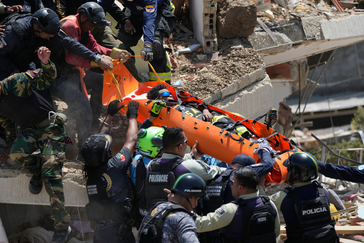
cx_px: 182
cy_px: 122
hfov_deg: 10.0
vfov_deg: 6.7
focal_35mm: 206
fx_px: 2083
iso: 320
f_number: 5.6
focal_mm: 206
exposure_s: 1/1600
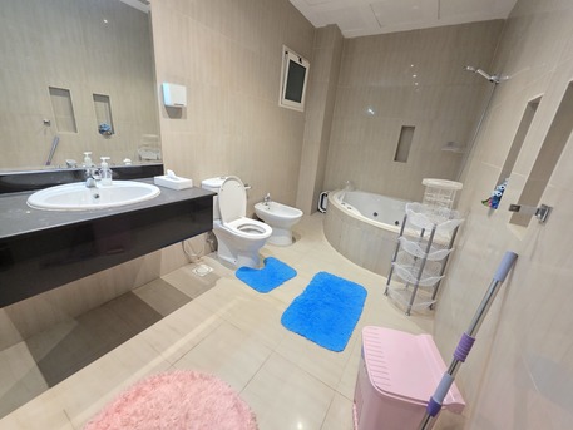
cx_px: 286
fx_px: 215
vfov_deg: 89.9
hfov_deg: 106.2
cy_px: 215
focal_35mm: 13
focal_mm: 2.2
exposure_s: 1/50
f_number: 1.9
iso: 500
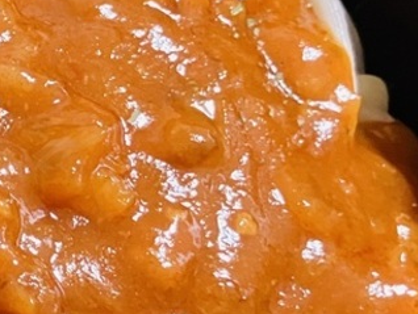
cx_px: -128
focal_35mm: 110
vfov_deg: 13.4
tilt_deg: -70.5
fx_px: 1329
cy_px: 242
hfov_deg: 16.8
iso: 400
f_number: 1.8
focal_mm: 3.99
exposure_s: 1/40
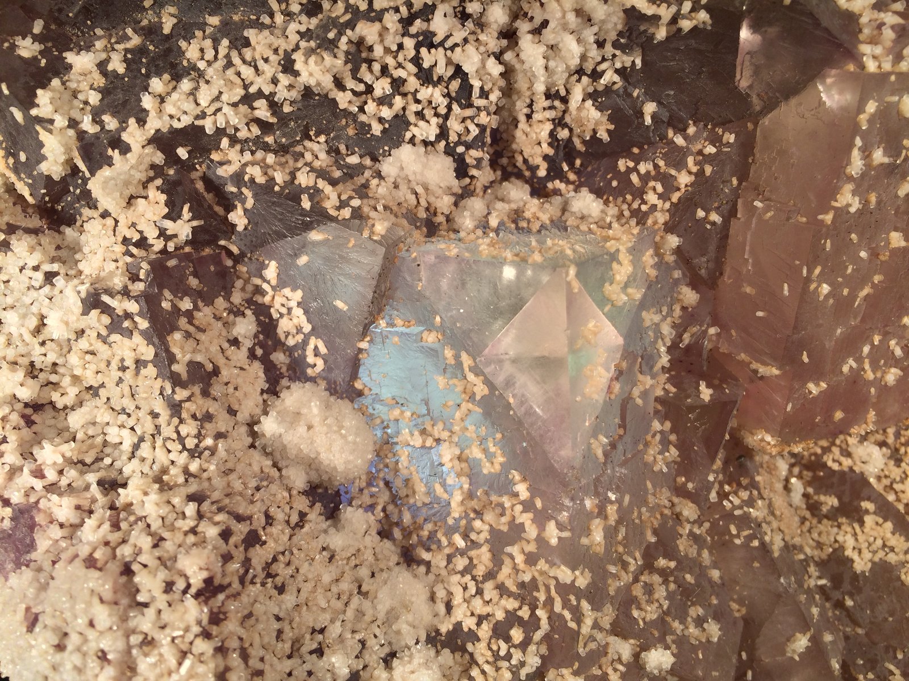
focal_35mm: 29
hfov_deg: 61.7
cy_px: 340
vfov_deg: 48.2
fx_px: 762
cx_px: 454
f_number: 2.2
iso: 32
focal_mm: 4.15
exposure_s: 1/121
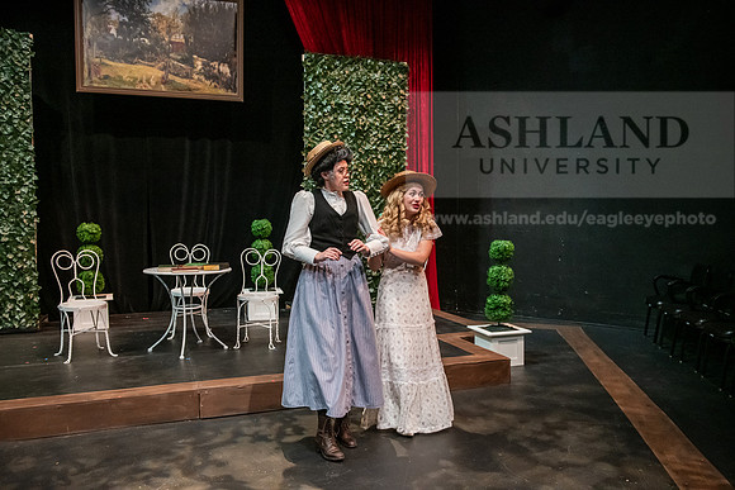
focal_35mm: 31
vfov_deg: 42.3
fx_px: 633
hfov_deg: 60.3
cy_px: 245
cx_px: 368
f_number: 3.5
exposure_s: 1/200
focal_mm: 31
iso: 4000
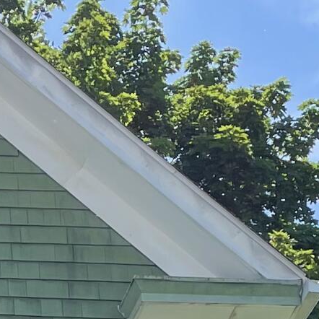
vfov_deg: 10.3
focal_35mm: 156
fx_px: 1626
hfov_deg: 10.6
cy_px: 639
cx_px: -220
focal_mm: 4.2
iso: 32
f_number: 1.6
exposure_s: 1/1435
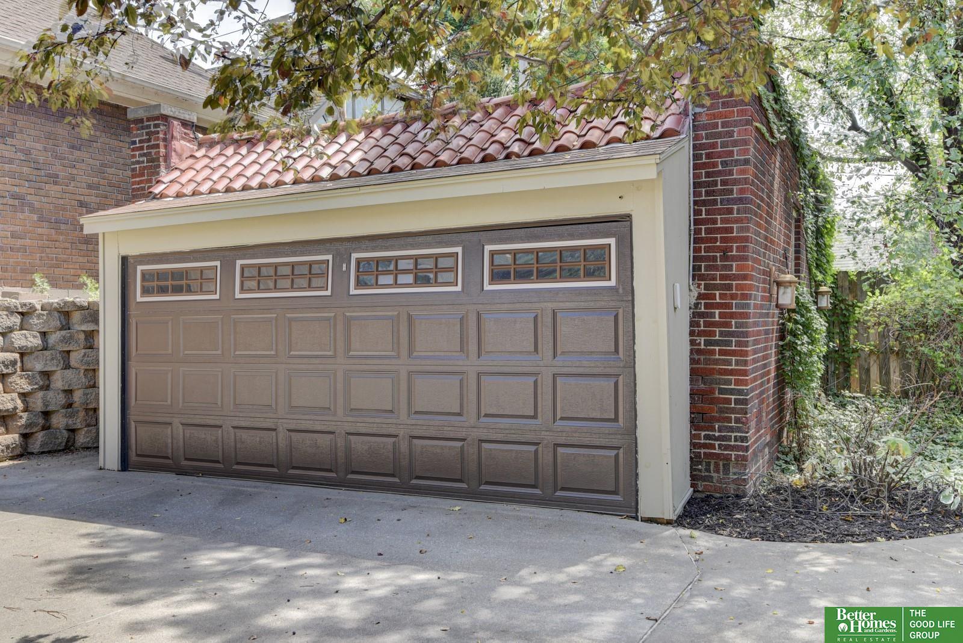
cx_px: 482
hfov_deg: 61.9
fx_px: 803
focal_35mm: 30
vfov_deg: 43.6
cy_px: 322
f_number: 8
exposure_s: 1/60
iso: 400
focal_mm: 30
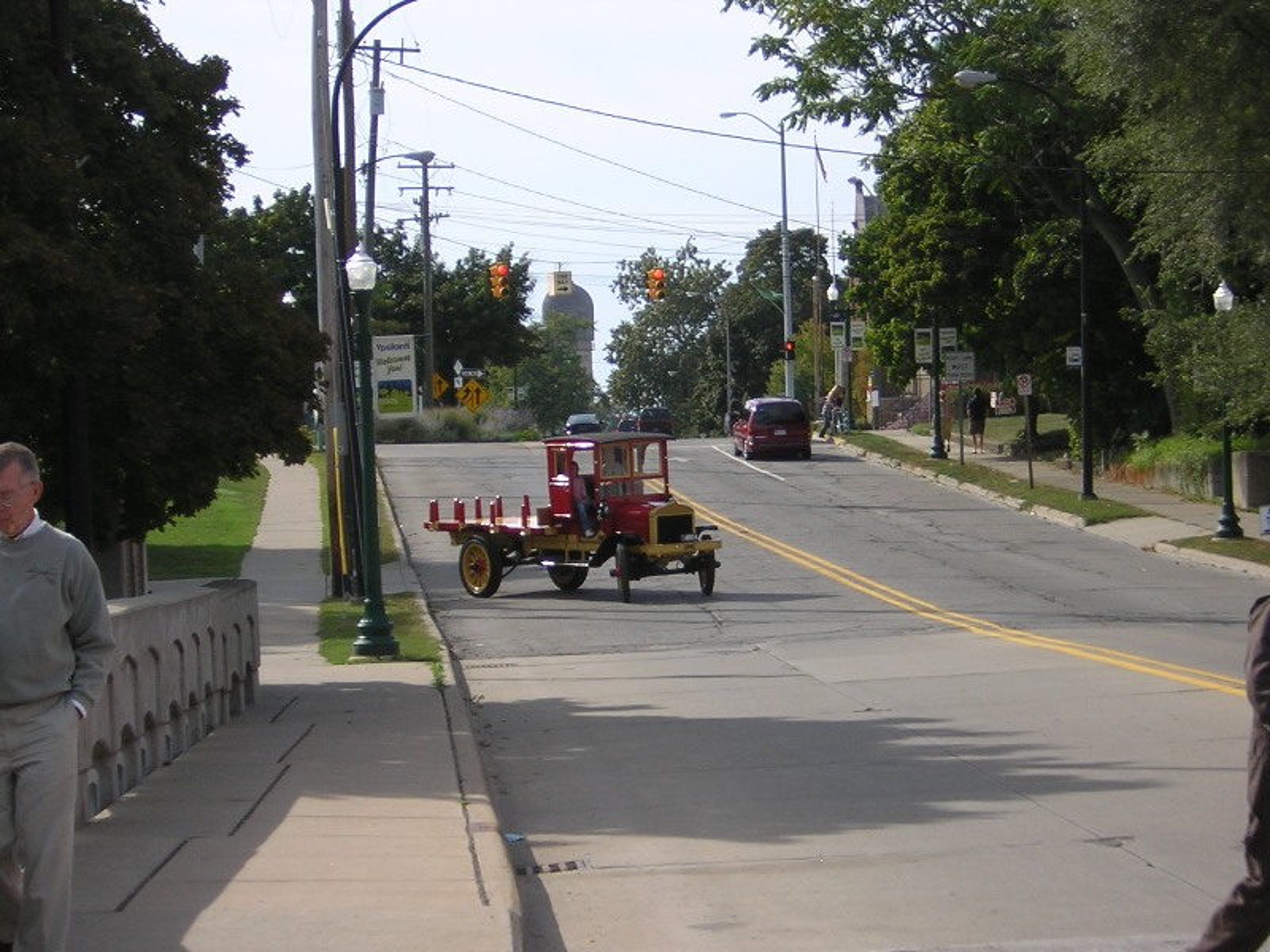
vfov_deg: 13.7
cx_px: 635
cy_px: 476
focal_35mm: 108
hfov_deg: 18.2
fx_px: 3962
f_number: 4.7
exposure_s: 1/354
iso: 100
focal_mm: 14.1
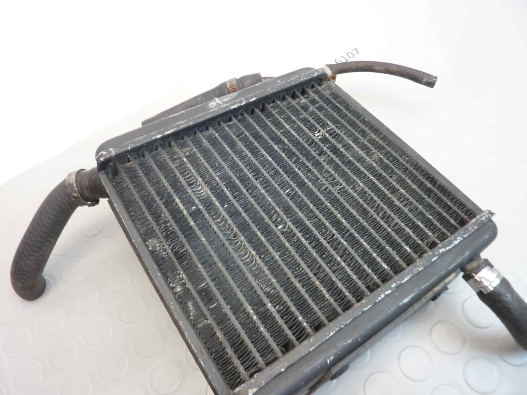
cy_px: 198
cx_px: 264
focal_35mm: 25
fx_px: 381
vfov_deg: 54.9
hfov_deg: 69.4
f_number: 3.3
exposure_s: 1/8
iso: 125
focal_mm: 4.1
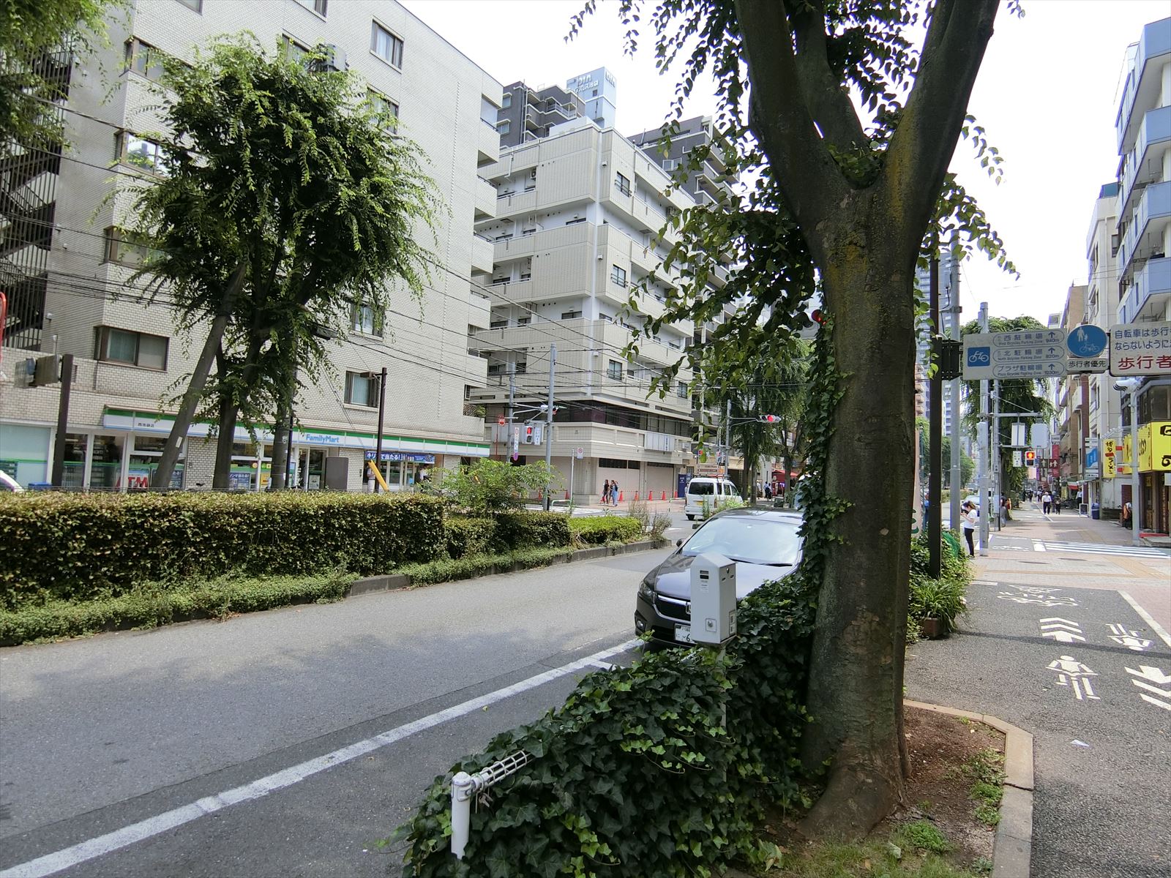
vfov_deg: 68.7
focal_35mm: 19
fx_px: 643
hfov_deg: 84.7
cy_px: 439
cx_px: 586
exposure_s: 1/800
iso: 80
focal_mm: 4.06
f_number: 2.7
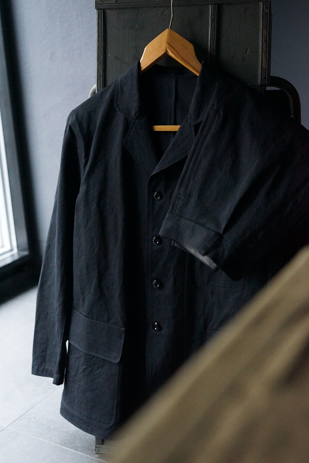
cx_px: 154
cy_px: 232
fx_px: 643
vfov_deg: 39.6
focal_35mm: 50
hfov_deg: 27.0
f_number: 3.5
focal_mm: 50
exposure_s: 1/800
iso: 10000
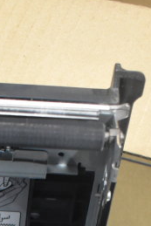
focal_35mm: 127
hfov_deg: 10.7
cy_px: 388
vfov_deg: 14.5
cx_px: -8
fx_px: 798
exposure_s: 1/160
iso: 2200
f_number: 4
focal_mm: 24
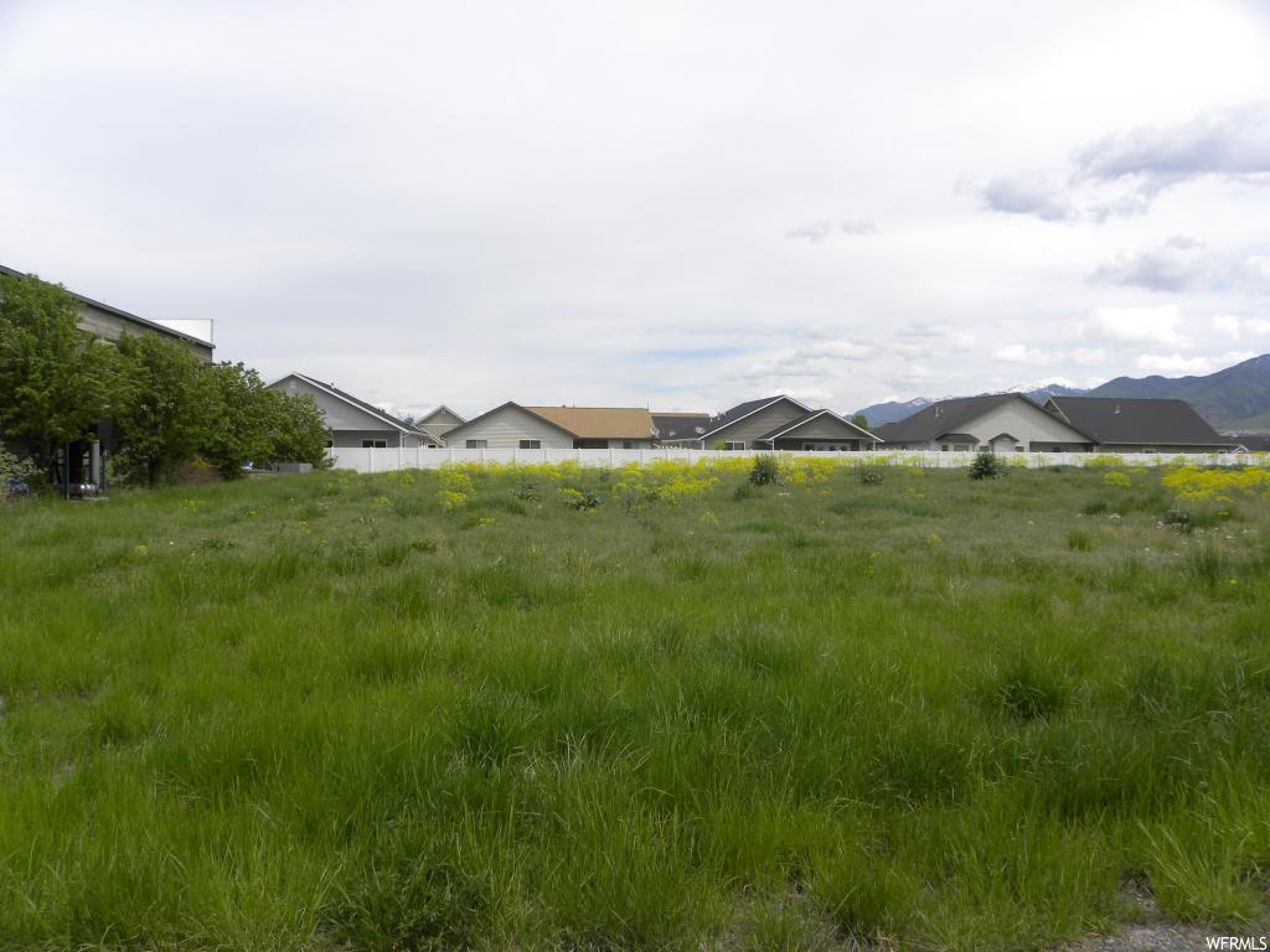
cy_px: 476
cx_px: 635
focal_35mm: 26
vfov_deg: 53.1
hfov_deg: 67.3
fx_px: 954
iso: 64
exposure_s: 1/370
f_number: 5.6
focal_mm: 4.6
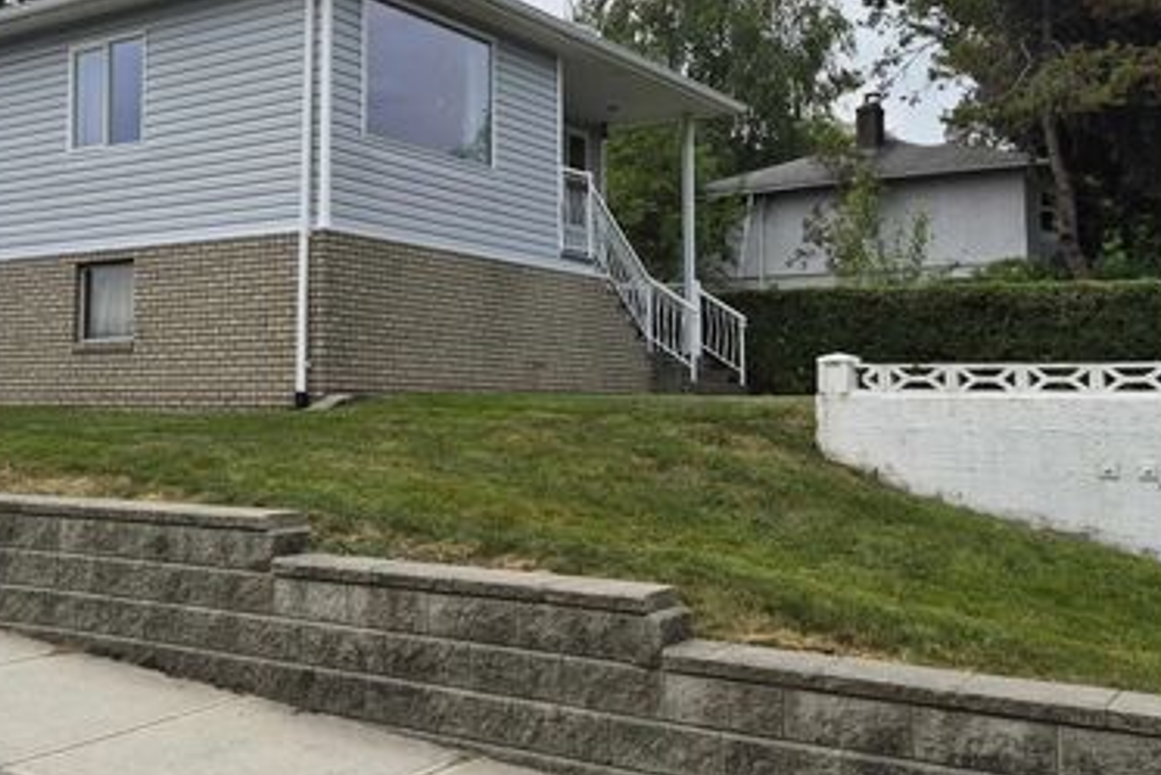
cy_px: 293
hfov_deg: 46.4
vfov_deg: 32.5
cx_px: 358
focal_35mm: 41
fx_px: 1323
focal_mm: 5.4
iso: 80
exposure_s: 1/6048
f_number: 1.8
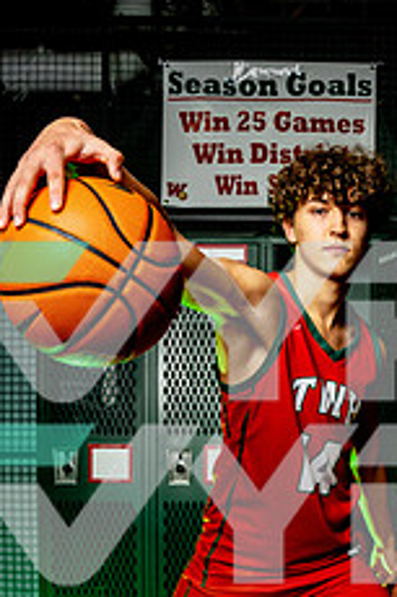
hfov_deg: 28.0
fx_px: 779
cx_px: 322
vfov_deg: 39.7
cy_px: 506
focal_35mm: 47
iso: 200
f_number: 7.1
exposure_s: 1/200
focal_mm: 24
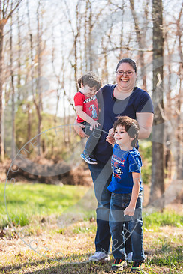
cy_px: 137
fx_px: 656
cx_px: 108
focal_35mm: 86
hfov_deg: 15.9
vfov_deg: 23.6
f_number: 2.8
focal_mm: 70
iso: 100
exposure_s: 1/500
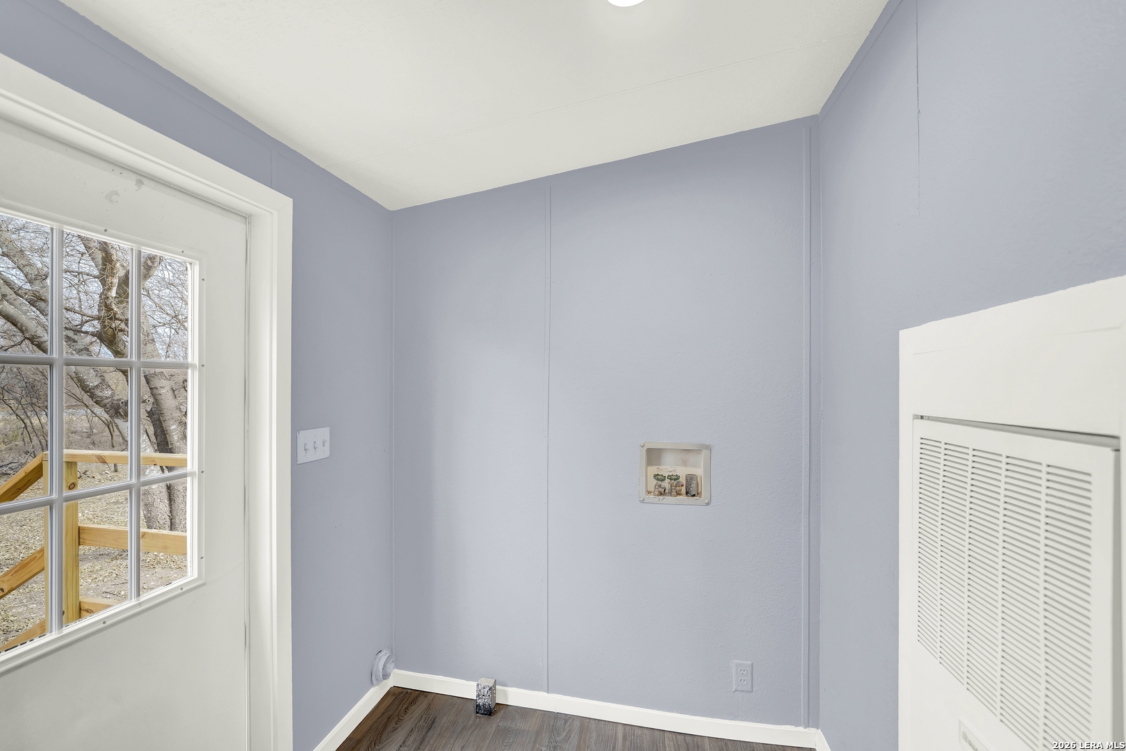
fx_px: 438
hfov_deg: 104.3
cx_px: 563
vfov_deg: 81.2
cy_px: 376
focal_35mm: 14
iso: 250
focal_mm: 14
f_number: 2.8
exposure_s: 1/40
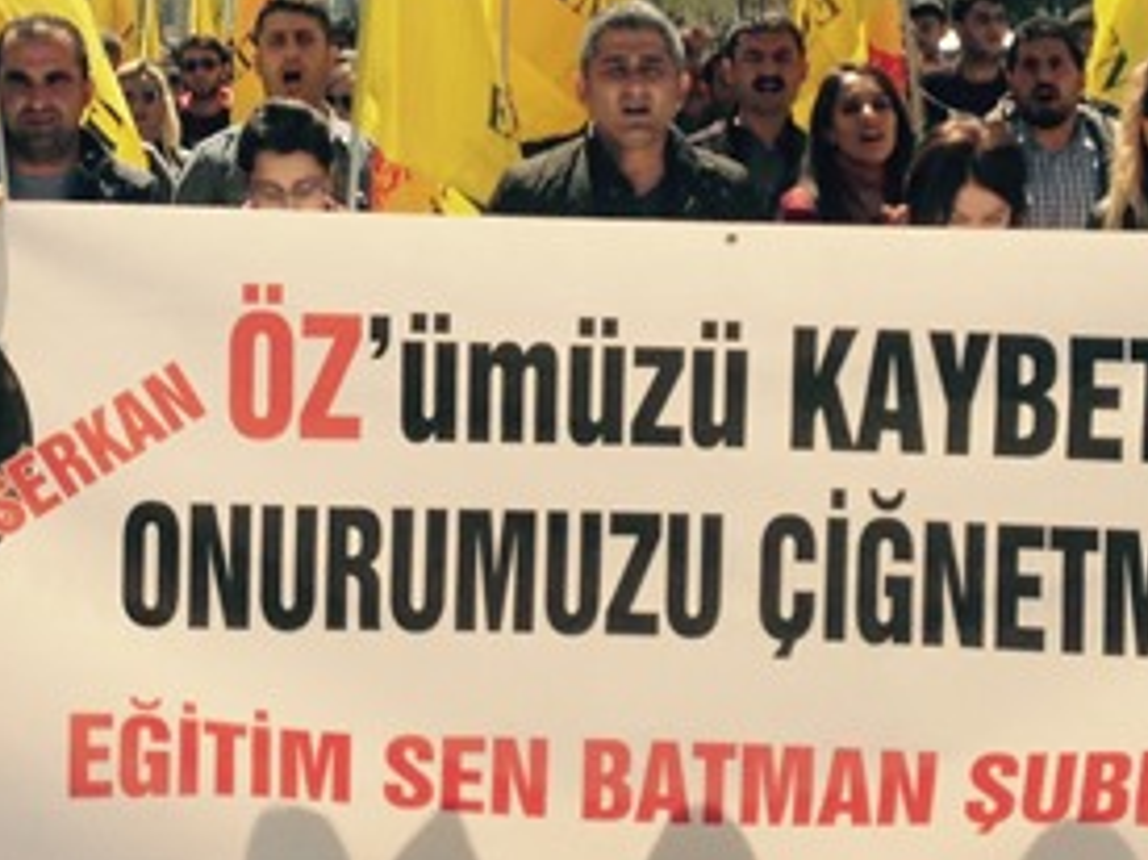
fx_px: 3182
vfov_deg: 15.3
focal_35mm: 96
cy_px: 134
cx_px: 417
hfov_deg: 20.4
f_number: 2.4
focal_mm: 4.12
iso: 50
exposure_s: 1/1808
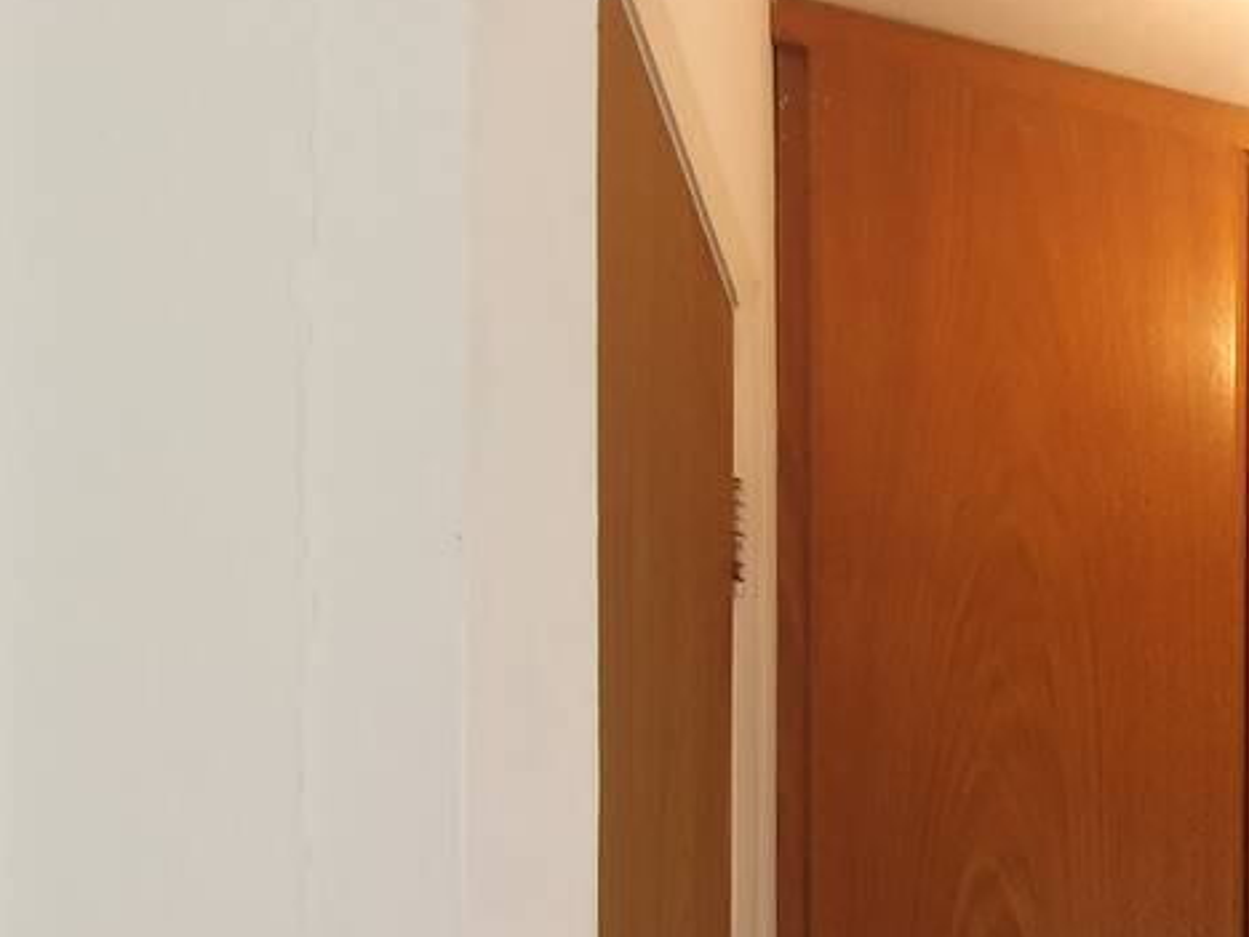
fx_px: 1443
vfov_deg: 27.3
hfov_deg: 34.0
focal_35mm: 40
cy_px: 1337
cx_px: 1615
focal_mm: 1.8
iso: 50
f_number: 2.2
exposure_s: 1/60
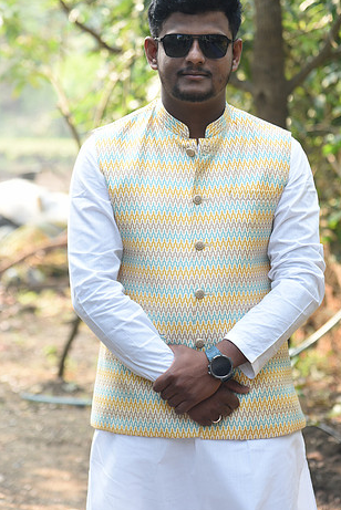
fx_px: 2142
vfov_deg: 13.6
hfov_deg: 9.1
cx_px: 194
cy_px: 236
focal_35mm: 151
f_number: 4.5
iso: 400
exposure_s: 1/160
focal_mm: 120
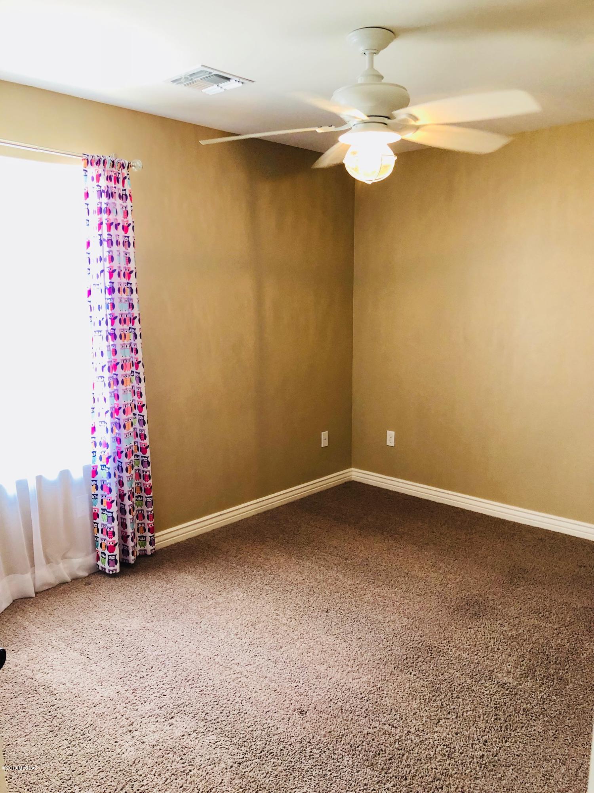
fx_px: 641
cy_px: 396
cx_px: 297
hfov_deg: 49.7
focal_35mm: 28
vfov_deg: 63.4
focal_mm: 4
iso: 160
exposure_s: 1/60
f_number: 1.8
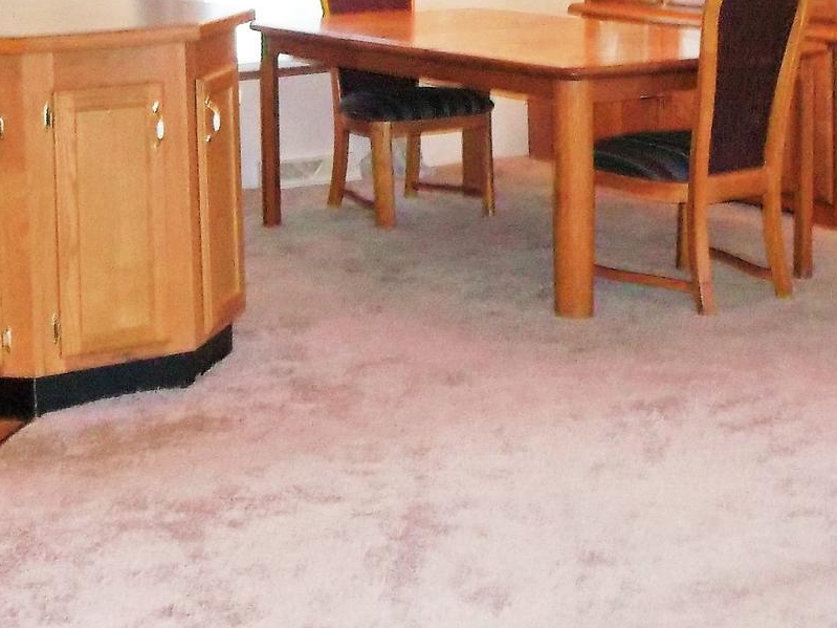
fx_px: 1982
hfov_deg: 23.8
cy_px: 24
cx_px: 389
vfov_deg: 17.6
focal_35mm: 82
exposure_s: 1/30
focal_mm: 5.7
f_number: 2.9
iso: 320
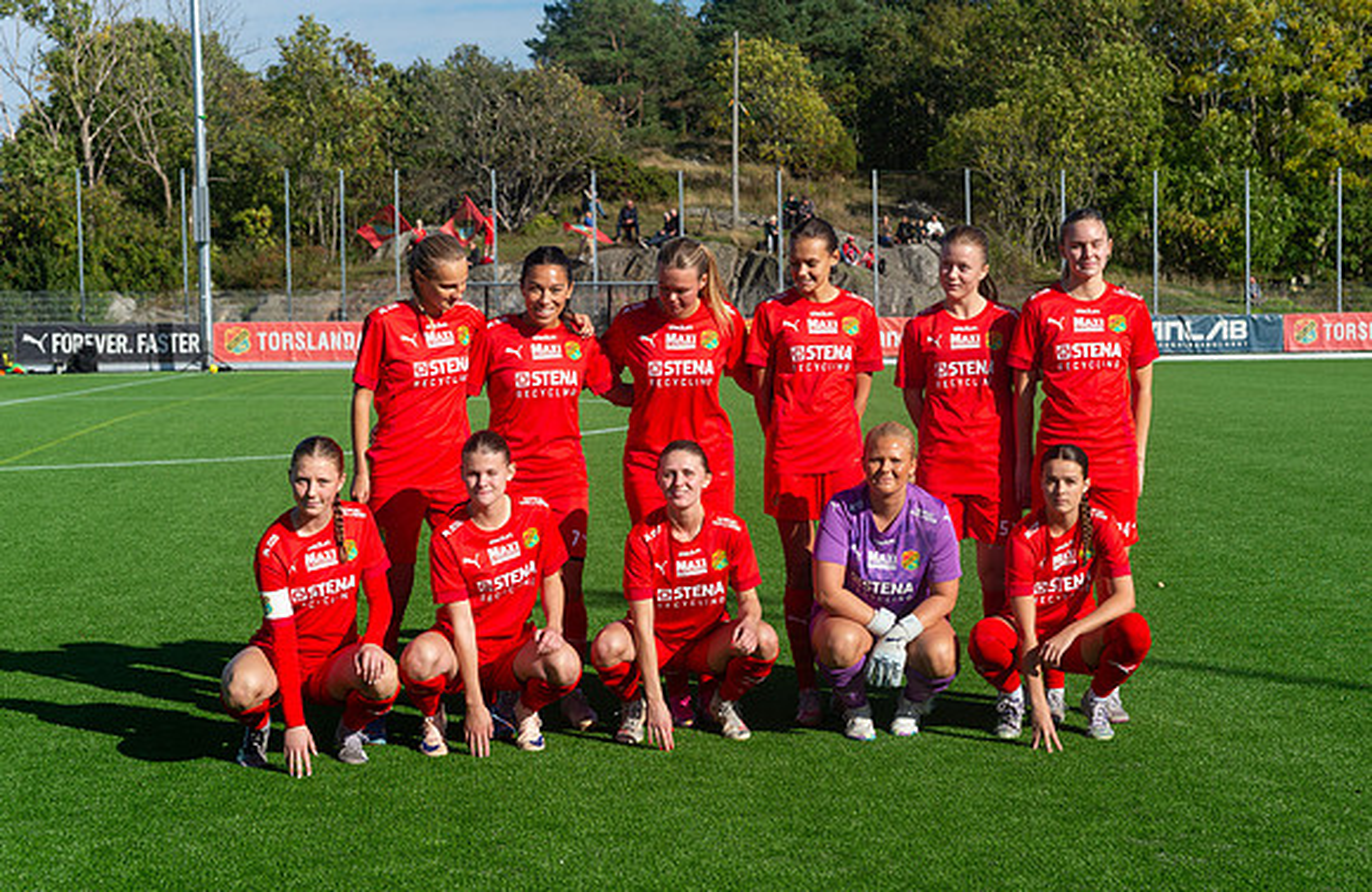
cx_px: 812
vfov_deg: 20.0
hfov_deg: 30.3
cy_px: 542
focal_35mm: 67
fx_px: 2527
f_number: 4
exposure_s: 1/1600
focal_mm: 56
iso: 180
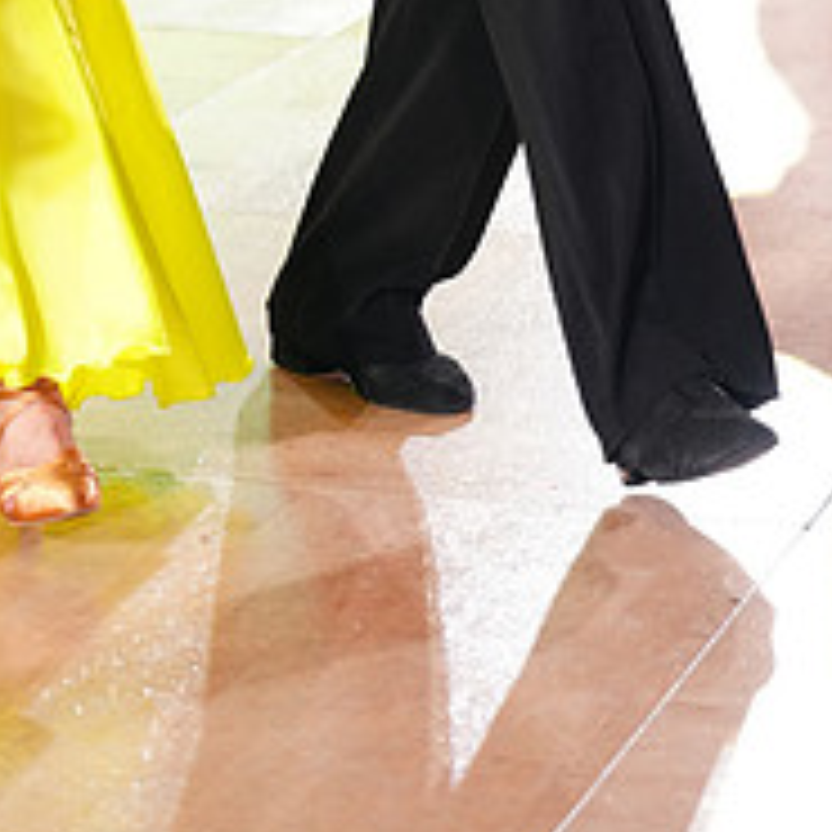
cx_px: 133
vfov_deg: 9.1
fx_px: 5085
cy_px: -391
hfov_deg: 9.3
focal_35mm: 187
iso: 2500
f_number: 2.8
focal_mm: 70
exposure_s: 1/640
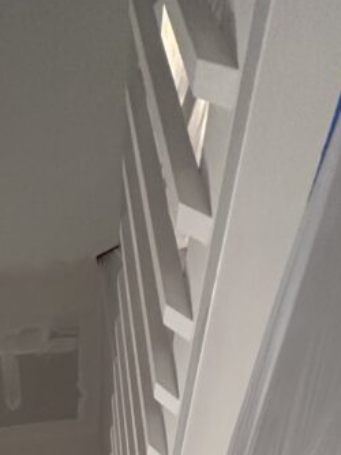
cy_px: 630
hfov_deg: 29.1
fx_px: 564
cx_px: -67
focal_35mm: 43
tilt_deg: +26.0
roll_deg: -6.3
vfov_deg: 30.9
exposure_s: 1/120
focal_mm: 2.22
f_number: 2.2
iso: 320
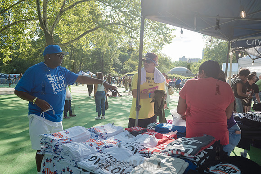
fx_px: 230
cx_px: 133
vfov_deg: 41.4
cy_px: 98
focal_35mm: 32
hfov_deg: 59.2
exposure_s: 1/800
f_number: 4
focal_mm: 24
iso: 200
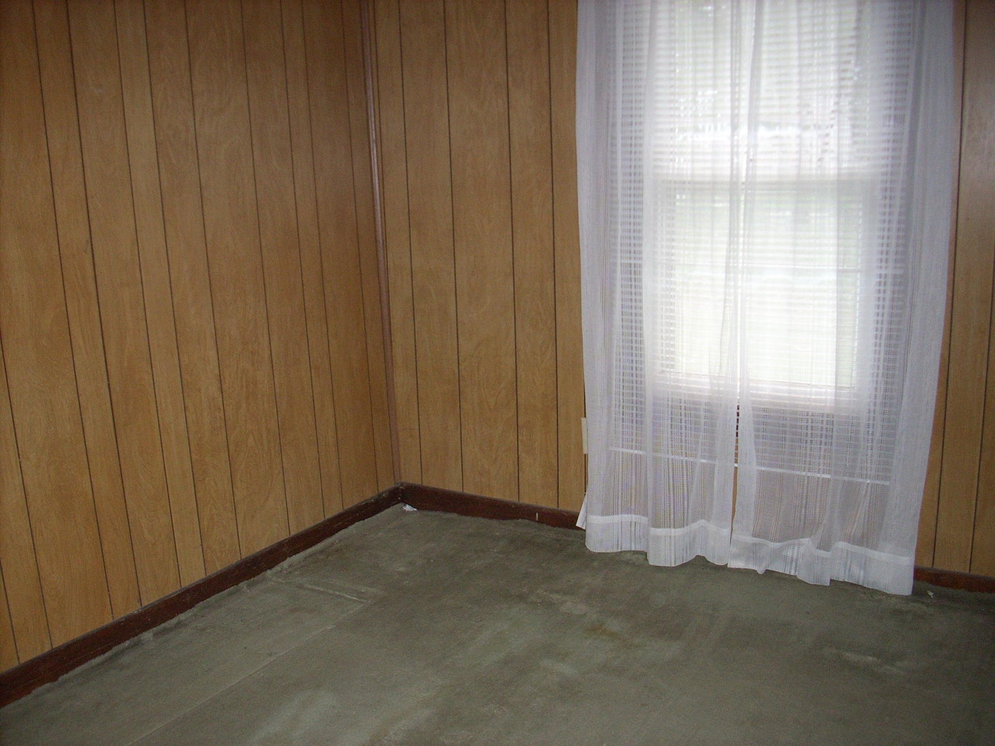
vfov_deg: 38.7
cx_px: 498
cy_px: 373
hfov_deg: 50.1
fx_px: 1064
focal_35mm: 37
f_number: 2.8
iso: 200
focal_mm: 6.2
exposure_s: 1/60
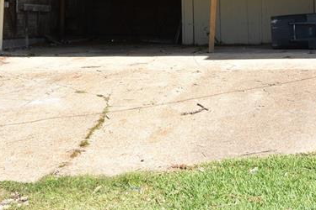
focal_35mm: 82
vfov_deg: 15.7
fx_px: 720
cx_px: 194
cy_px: -71
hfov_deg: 24.7
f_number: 13
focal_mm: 20
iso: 320
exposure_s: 1/160
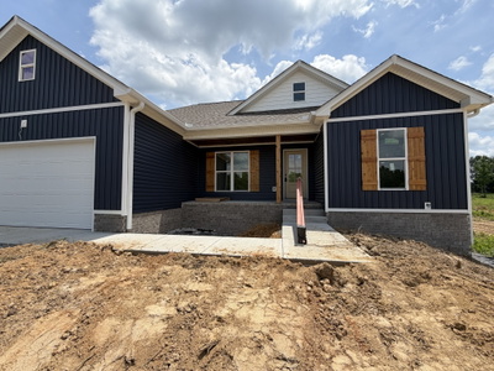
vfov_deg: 85.7
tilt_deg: +2.1
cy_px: 186
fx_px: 200
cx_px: 247
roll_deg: +0.6
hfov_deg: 102.1
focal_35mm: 14
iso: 20
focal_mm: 2.22
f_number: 2.2
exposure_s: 1/1087
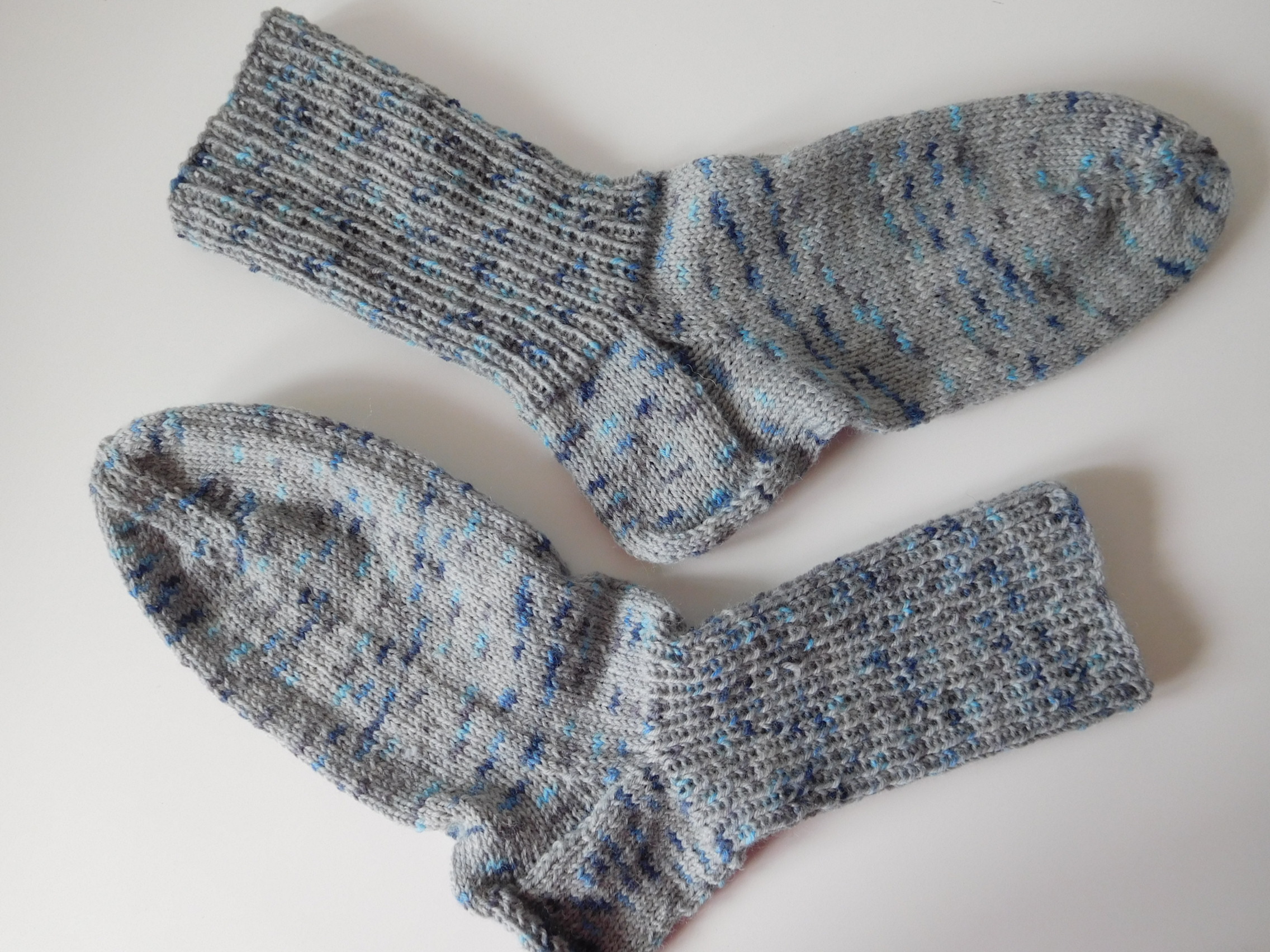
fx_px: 917
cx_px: 635
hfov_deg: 69.4
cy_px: 476
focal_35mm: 25
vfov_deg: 54.9
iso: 140
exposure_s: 1/30
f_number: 3.4
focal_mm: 4.5
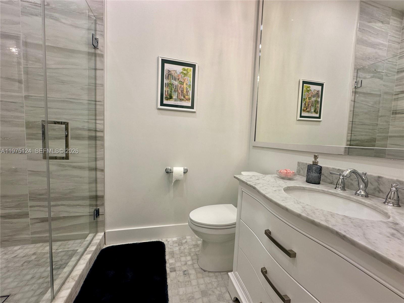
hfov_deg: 102.1
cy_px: 152
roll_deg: -3.0
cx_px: 202
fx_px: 163
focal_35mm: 14
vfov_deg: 85.7
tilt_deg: -5.3
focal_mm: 2.22
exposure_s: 1/120
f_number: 2.2
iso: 80
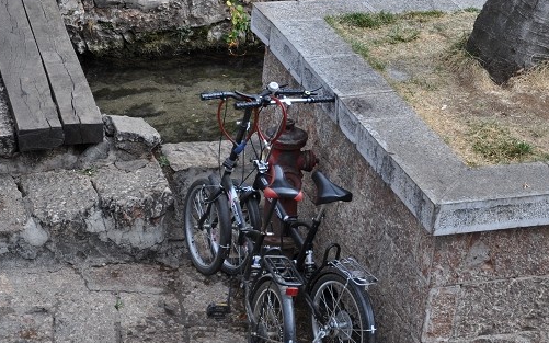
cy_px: 210
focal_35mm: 111
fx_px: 1661
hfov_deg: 18.8
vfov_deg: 11.8
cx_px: 279
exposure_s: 1/500
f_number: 5
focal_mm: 52
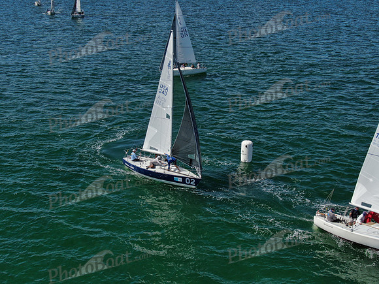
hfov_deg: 39.7
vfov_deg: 30.3
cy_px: 142
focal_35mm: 48
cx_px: 190
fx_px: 526
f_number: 3.8
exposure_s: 1/1250
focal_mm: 8.6
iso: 100
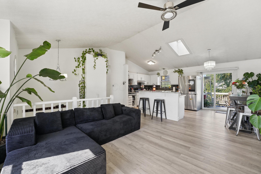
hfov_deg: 104.2
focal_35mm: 14
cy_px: 87
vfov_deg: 81.3
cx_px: 130
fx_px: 102
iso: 640
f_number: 8
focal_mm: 14
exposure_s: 1/125
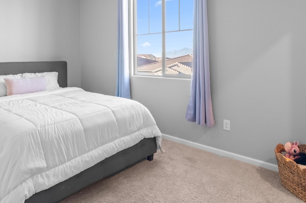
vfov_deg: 49.4
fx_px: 212
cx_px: 129
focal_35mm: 25
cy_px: 54
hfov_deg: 71.1
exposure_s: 1/2
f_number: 22
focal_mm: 16
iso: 800
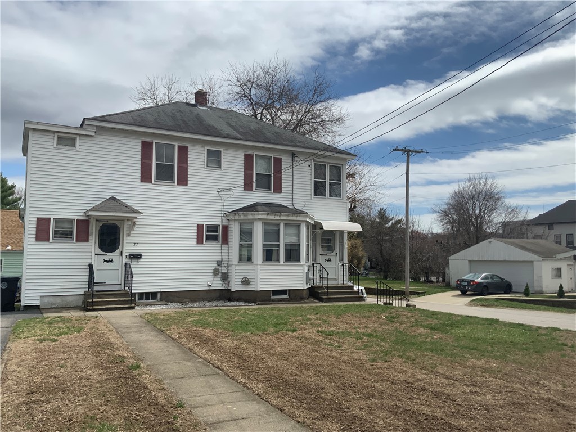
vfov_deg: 48.2
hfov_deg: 61.7
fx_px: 483
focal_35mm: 29
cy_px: 216
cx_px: 288
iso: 20
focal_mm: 3
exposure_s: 1/2667
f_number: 1.8
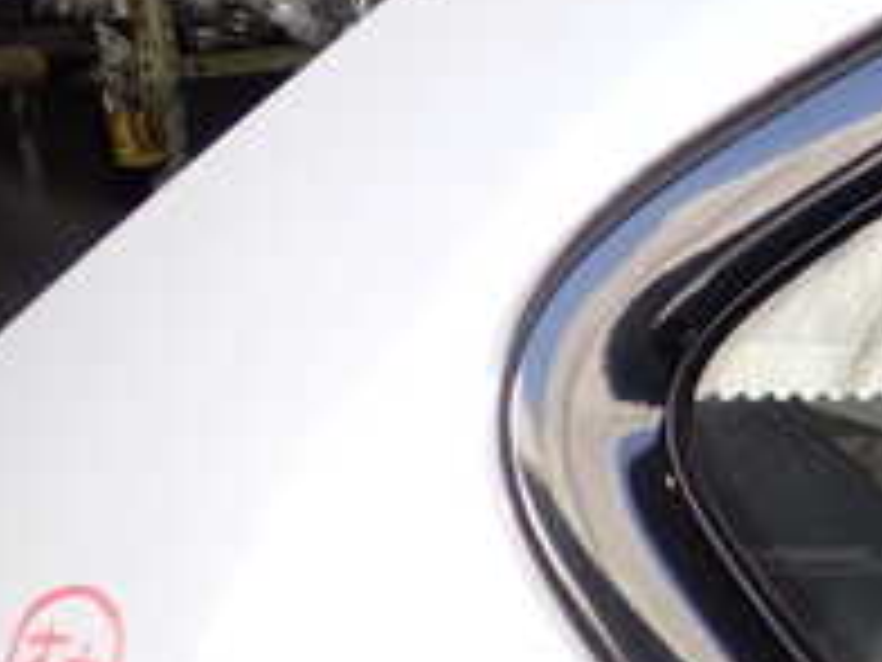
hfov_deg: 18.7
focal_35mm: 92
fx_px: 2344
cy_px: 297
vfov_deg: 16.1
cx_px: 1332
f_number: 2.3
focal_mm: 5.4
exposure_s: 1/125
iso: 125
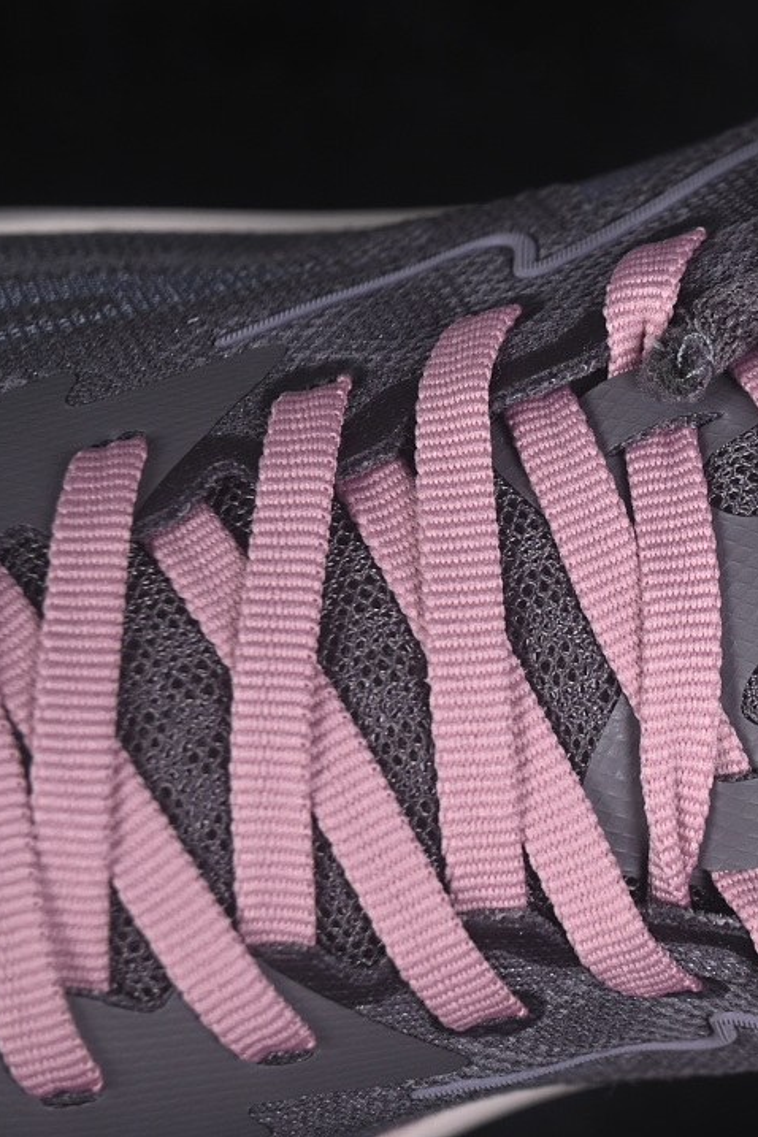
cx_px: 837
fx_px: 3569
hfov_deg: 11.9
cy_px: 568
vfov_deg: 18.1
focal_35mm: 113
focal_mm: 50
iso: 160
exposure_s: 1/80
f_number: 7.1
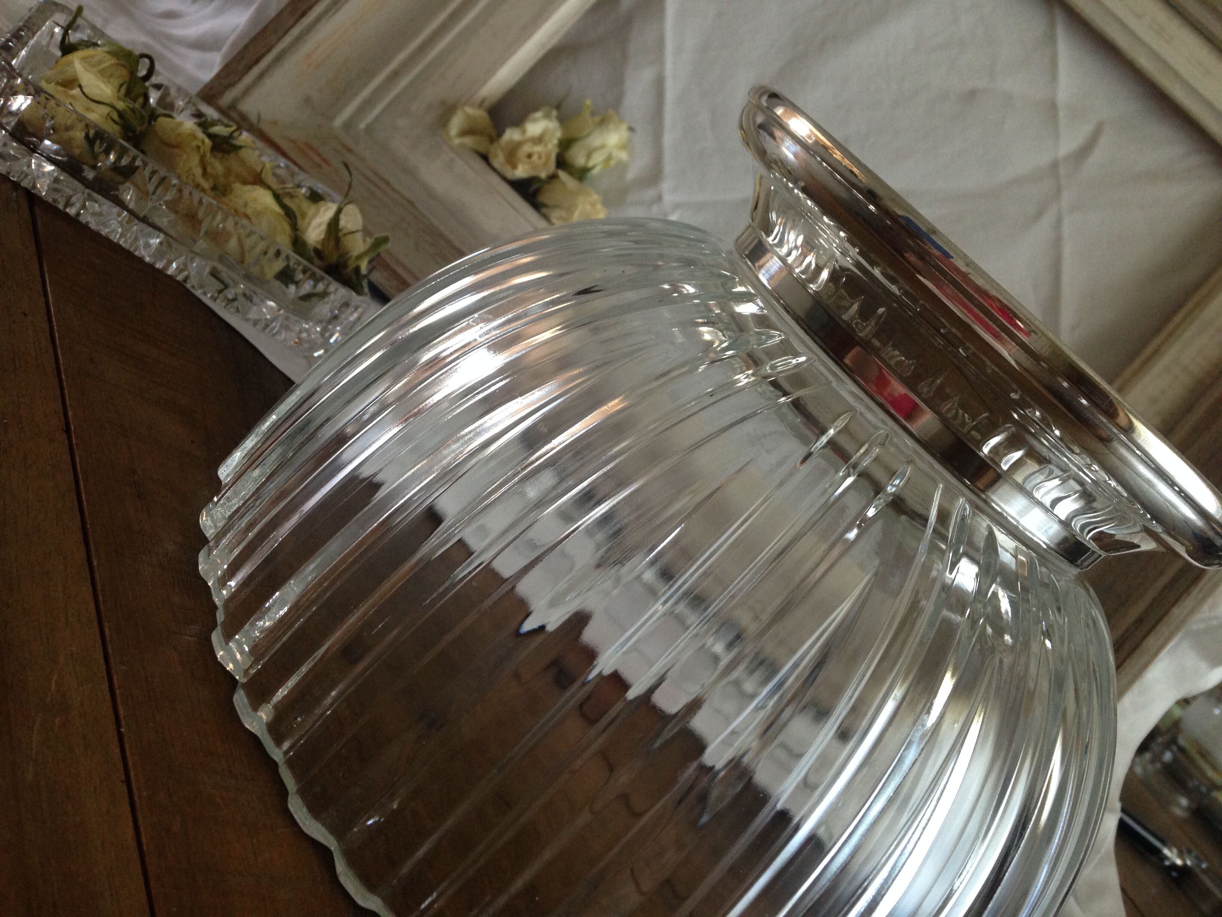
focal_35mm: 33
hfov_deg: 55.4
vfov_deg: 42.9
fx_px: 1165
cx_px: 611
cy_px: 458
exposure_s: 1/20
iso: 125
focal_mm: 4.12
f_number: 2.4
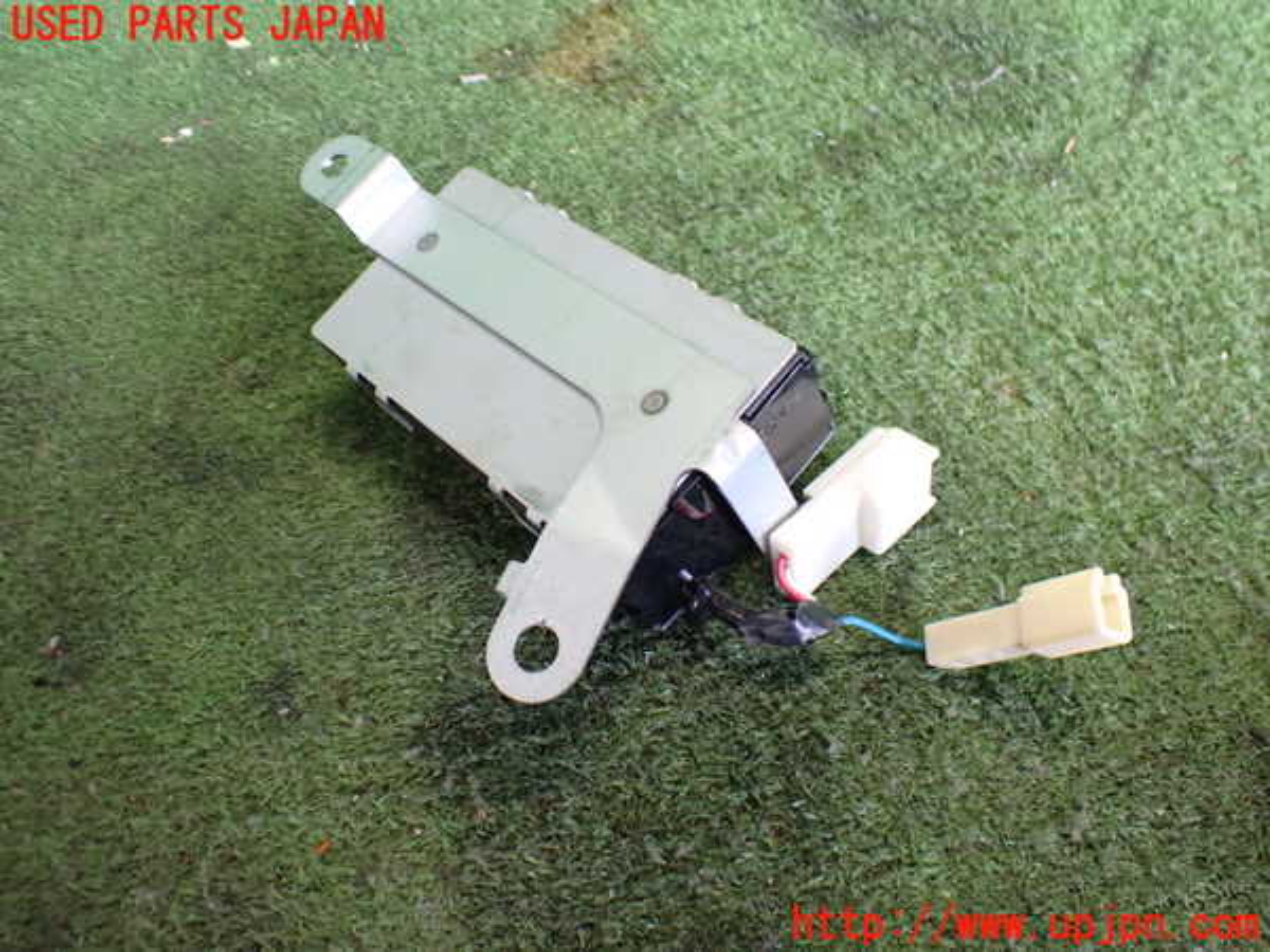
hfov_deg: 60.0
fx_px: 1101
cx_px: 635
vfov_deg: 46.8
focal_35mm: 30
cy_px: 476
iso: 800
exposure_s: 1/125
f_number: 2.3
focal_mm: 5.4
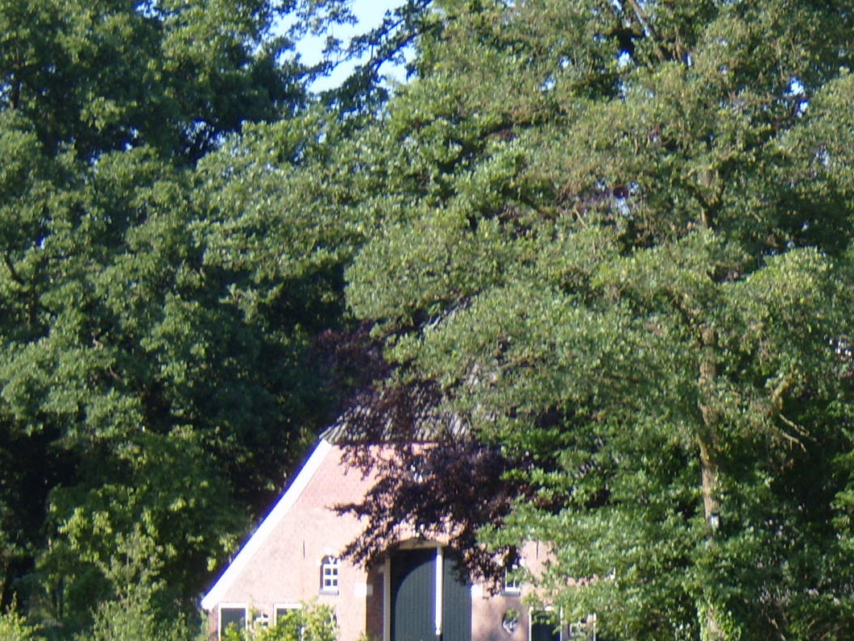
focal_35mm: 176
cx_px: 1038
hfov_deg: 11.0
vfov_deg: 8.4
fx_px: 4342
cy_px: 726
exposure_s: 1/250
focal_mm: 15
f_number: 4.1
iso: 80
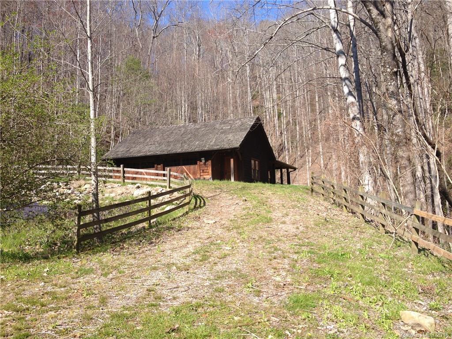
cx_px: 226
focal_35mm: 35
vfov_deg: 40.7
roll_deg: +0.6
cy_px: 170
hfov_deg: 52.6
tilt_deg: +3.2
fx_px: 457
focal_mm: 4.28
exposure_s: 1/863
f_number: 2.4
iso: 50
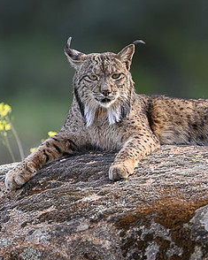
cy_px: 117
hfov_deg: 1.4
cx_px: 96
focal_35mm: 1094
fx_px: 8423
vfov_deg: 1.8
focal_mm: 560
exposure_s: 1/1250
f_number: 4
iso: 640
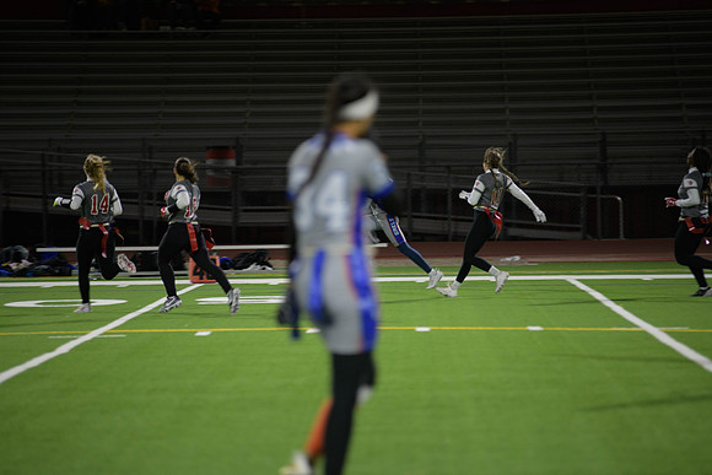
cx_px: 356
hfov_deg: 10.3
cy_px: 238
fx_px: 3956
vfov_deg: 6.9
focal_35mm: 200
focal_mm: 200
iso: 900
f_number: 2.8
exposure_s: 1/200
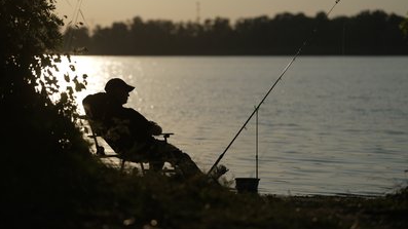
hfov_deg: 16.4
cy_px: 109
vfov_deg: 9.2
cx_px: 203
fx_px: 1417
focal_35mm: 131
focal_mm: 124
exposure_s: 1/8000
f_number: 2.8
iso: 100
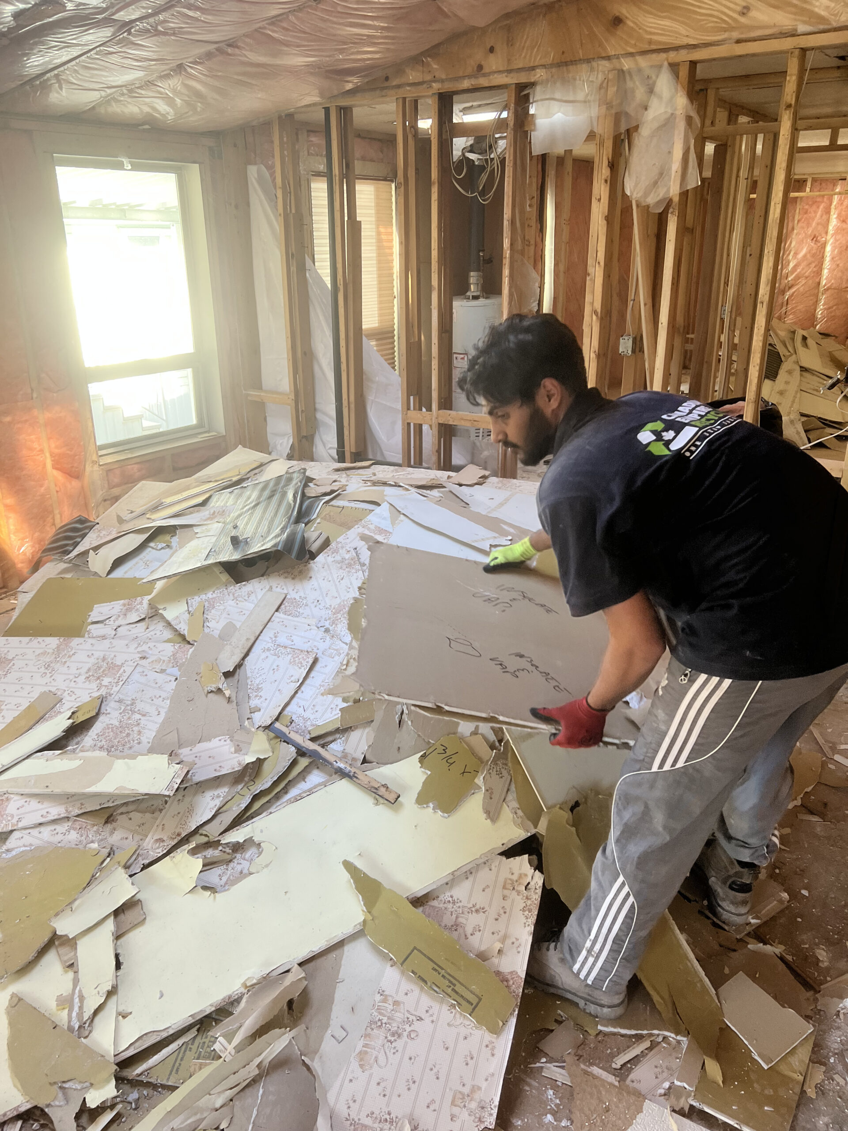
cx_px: 424
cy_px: 566
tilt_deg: -18.9
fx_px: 849
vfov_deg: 67.3
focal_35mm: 26
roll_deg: +2.3
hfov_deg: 53.1
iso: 125
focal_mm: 5.7
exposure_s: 1/121
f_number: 1.5
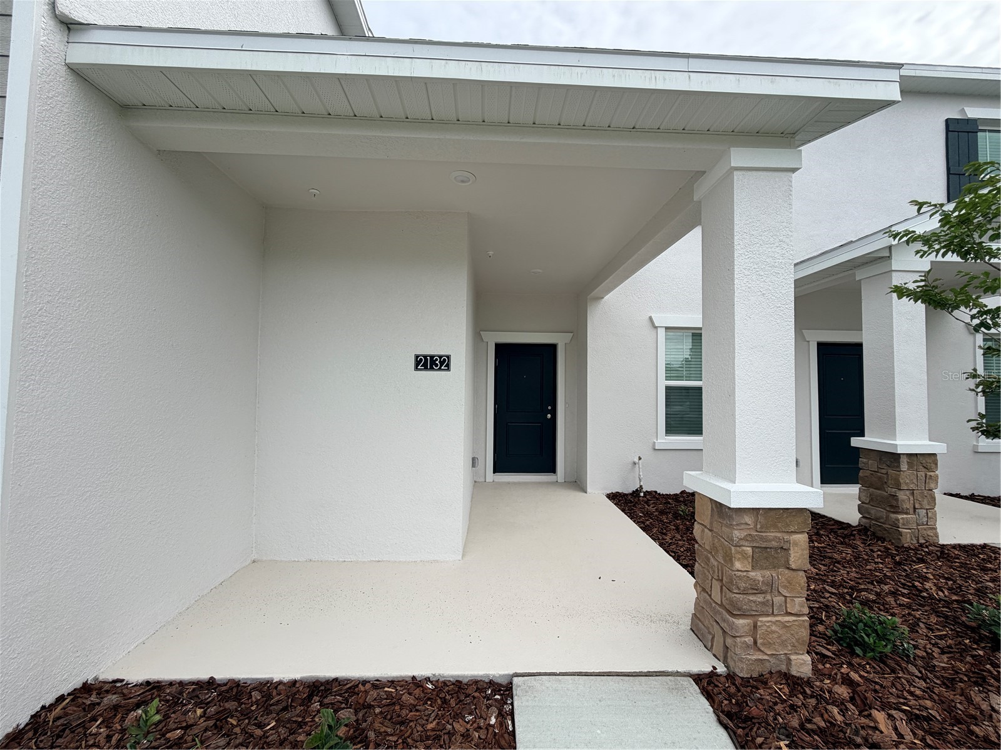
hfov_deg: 102.1
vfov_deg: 85.7
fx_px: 405
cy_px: 375
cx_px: 500
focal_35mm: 14
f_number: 2.2
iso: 40
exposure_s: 1/770
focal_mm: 2.22
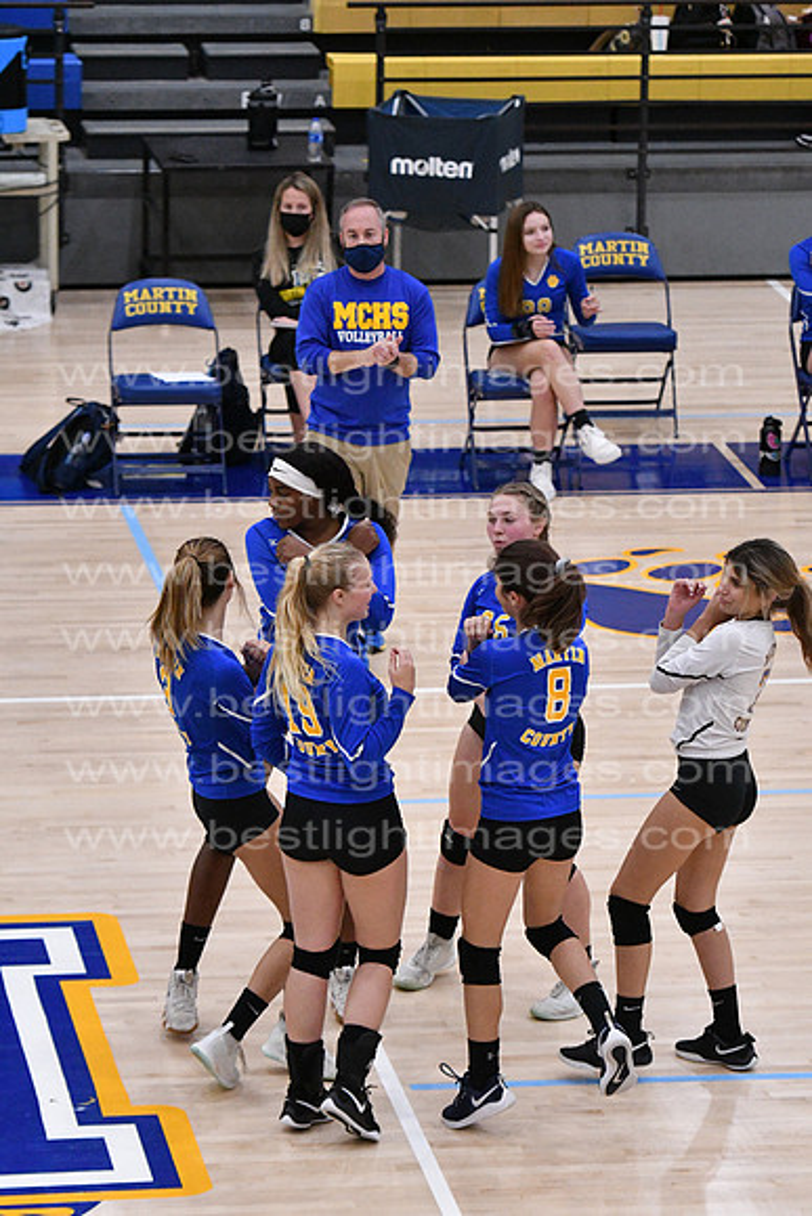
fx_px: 5883
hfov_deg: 7.9
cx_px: 406
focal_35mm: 174
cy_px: 608
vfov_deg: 11.8
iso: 6400
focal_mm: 116
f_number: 3.2
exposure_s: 1/1250
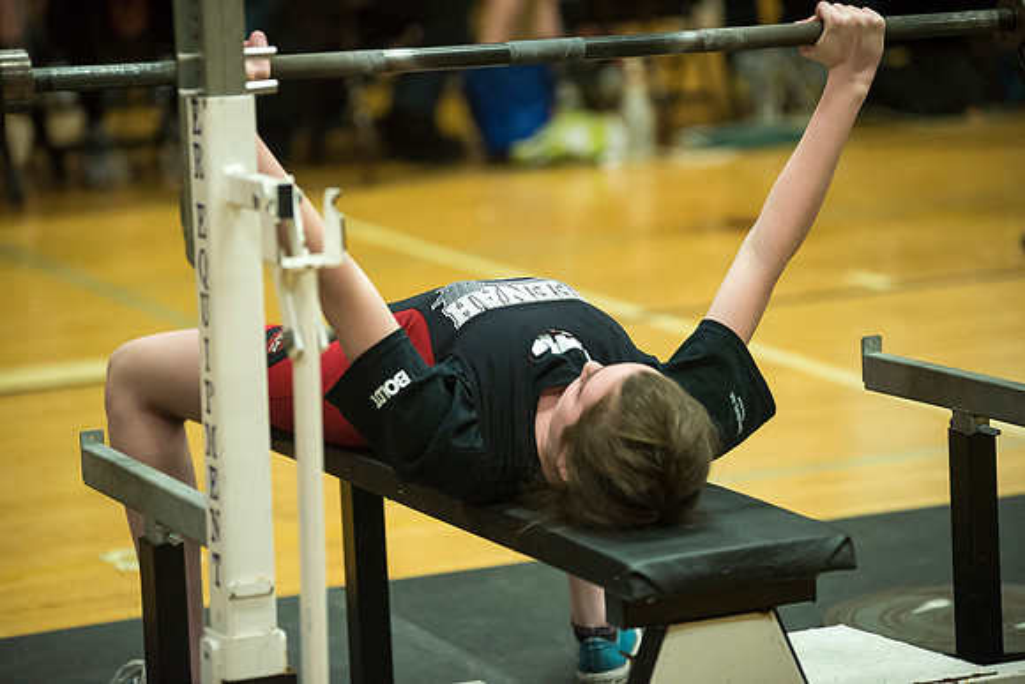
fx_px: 4272
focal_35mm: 150
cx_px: 512
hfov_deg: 13.7
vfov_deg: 9.2
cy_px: 342
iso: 6400
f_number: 2.8
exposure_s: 1/500
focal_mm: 150
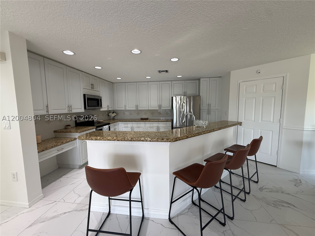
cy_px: 118
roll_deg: +0.1
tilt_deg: -6.3
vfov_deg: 85.7
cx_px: 158
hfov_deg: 102.1
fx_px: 127
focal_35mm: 14
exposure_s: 1/120
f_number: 2.2
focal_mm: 2.22
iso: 100
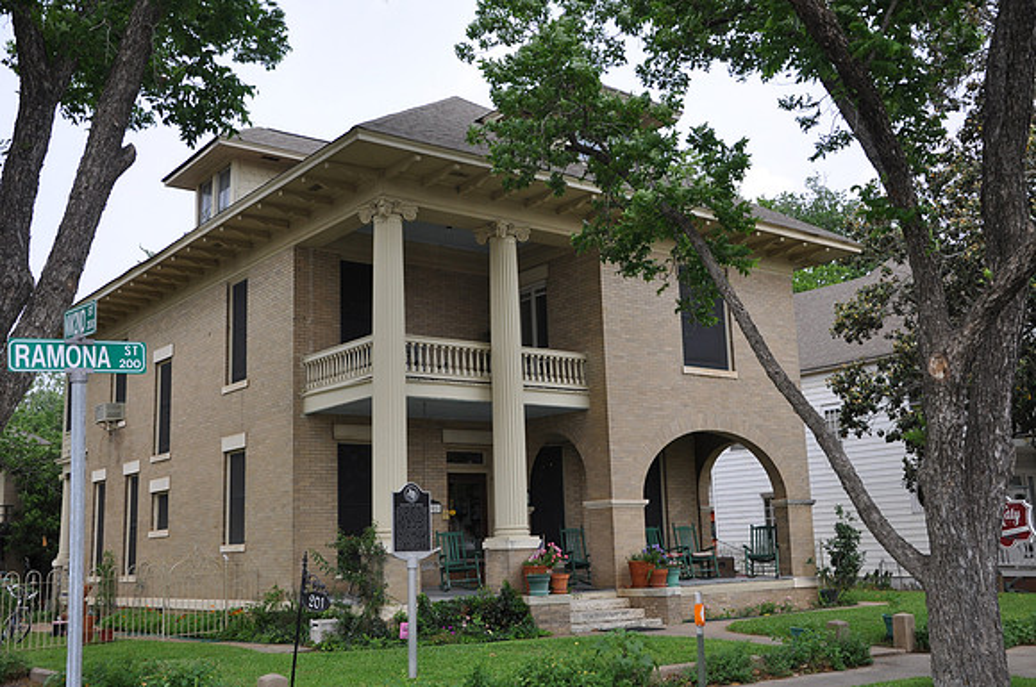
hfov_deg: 51.3
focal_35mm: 38
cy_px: 344
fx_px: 1078
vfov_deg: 35.4
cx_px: 518
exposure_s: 1/125
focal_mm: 25
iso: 200
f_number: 5.6
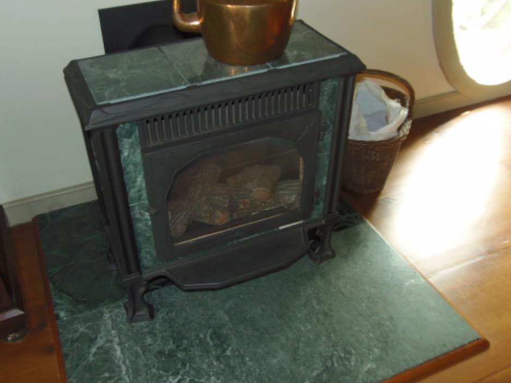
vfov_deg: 42.9
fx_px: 487
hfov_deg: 55.3
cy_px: 204
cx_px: 244
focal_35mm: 33
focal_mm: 5.5
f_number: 3.2
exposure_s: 1/30
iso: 200
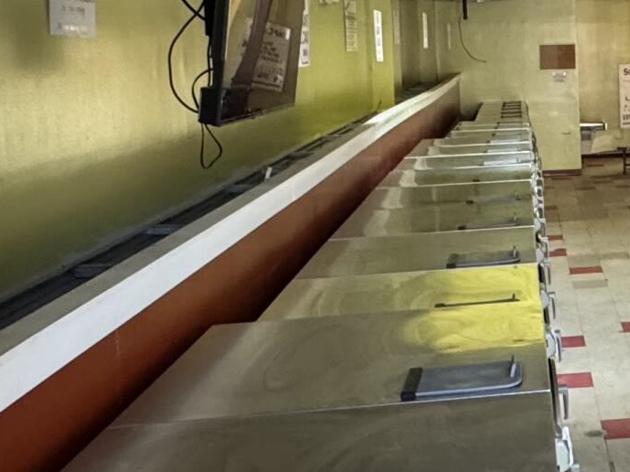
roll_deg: +1.8
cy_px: 108
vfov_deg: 23.7
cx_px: 643
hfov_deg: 29.4
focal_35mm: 61
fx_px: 1110
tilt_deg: -4.2
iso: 320
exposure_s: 1/96
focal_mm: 2.22
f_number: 2.2
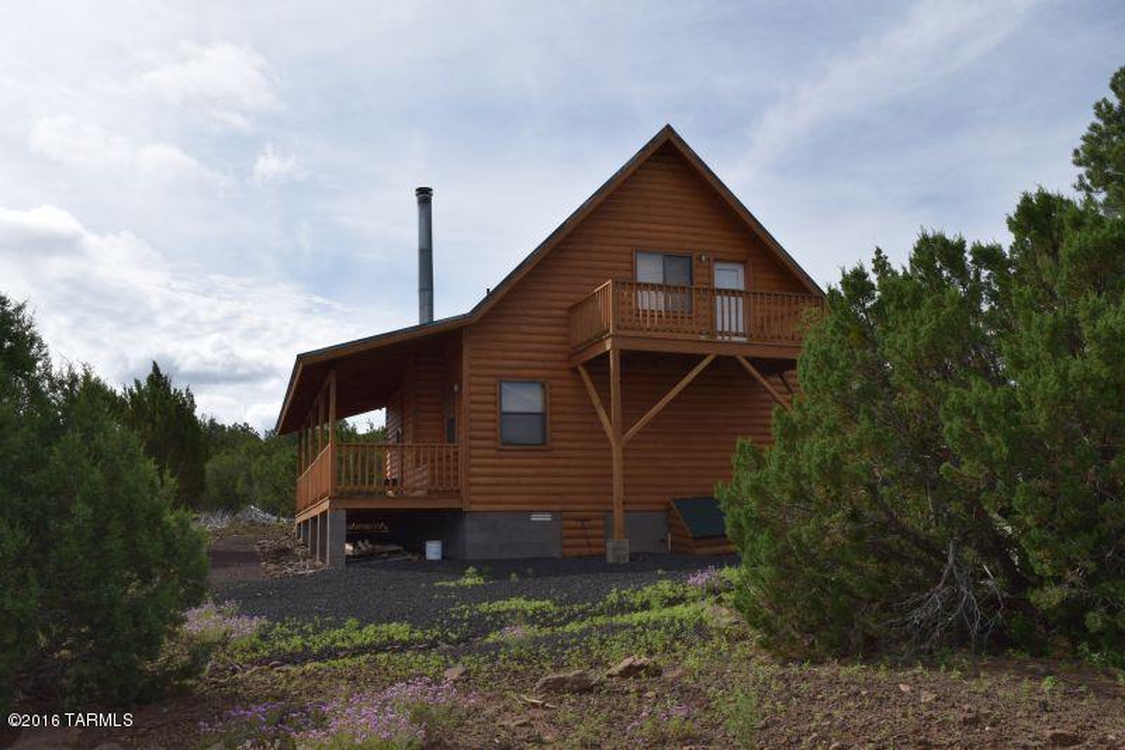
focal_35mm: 36
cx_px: 562
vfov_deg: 36.9
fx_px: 1125
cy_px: 375
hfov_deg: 53.1
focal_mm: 24
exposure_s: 1/200
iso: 100
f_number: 11
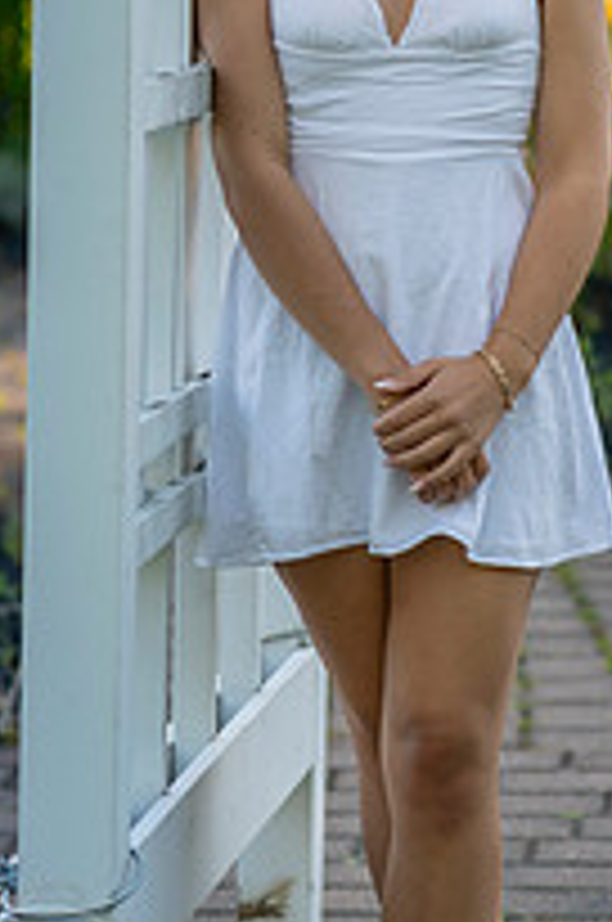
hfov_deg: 7.3
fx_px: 4784
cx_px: 400
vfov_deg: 11.0
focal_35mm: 187
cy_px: 283
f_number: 2.8
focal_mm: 85
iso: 100
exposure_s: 1/400
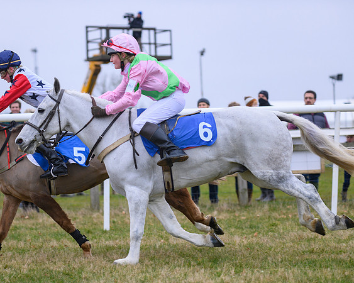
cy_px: 142
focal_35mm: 138
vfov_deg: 11.2
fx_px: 1441
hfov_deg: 14.0
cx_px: 139
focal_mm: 120
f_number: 4
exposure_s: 1/800
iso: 800
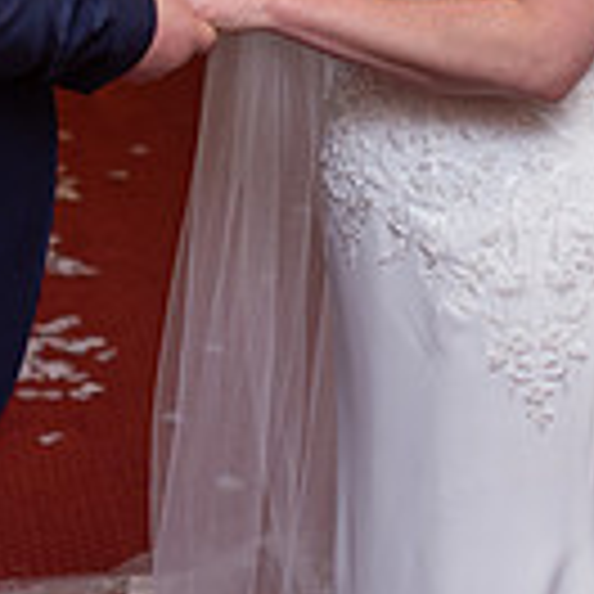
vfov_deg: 12.5
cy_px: -40
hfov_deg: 12.7
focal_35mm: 137
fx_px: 2660
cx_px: 310
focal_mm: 35
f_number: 2.5
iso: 160
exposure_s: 1/160
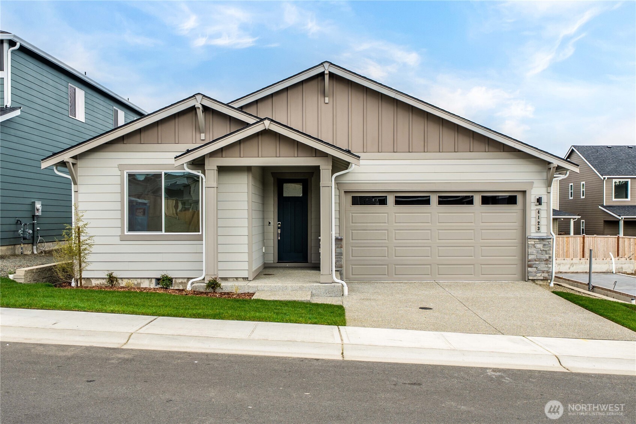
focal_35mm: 24
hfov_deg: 73.7
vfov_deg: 53.2
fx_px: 424
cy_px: 212
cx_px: 318
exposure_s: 1/100
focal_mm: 24
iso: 80
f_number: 7.1
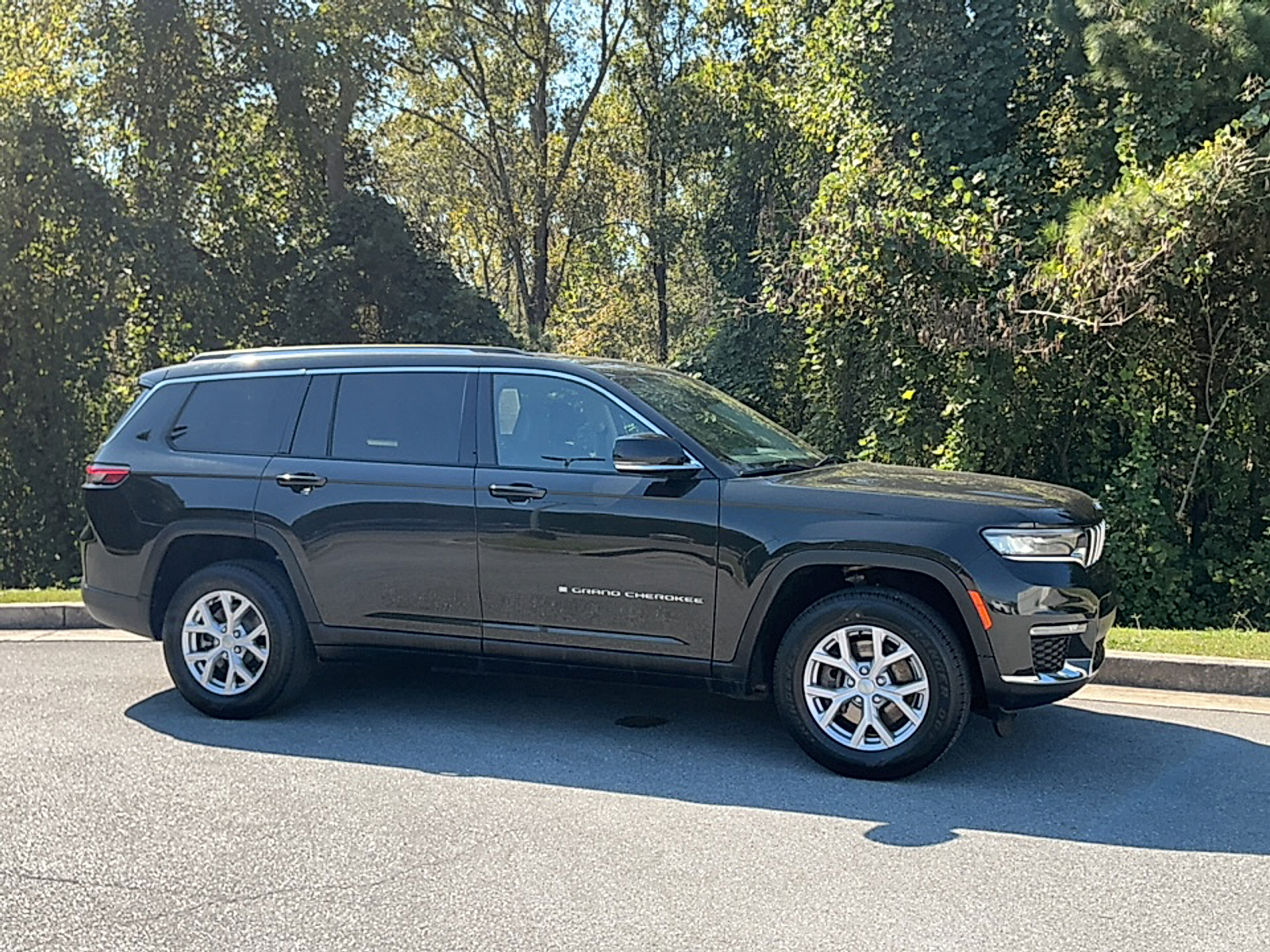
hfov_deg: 61.7
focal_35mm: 29
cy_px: 476
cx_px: 635
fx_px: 1064
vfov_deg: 48.2
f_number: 1.8
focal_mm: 3
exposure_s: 1/486
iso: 25
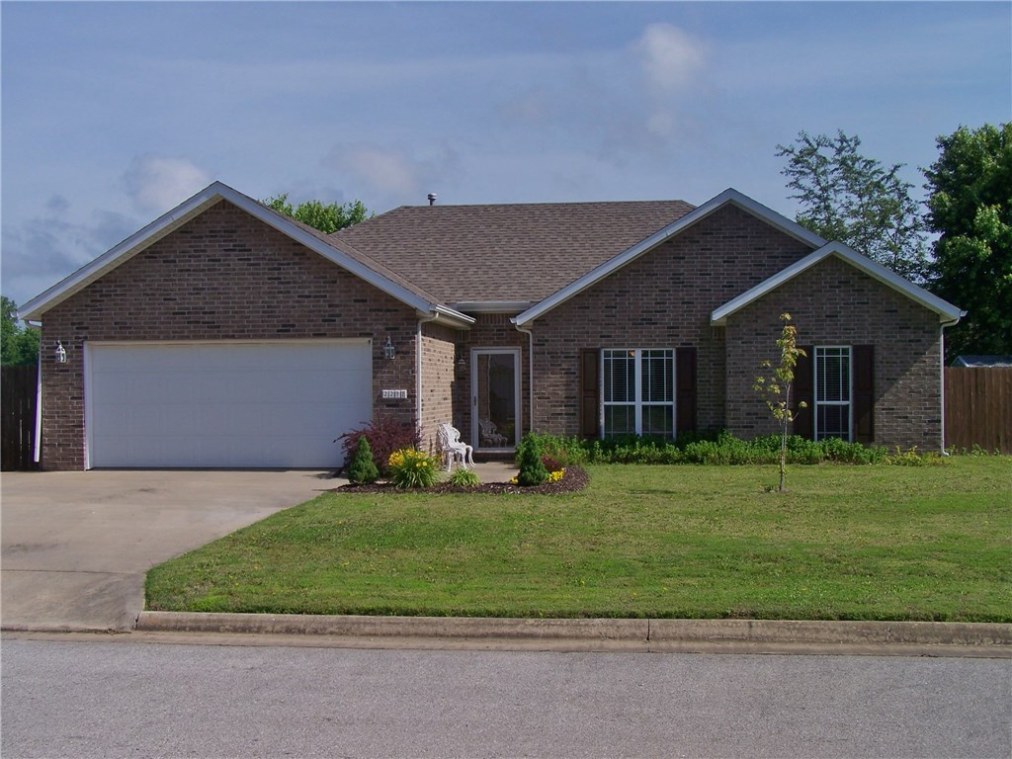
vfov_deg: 33.6
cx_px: 506
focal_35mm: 43
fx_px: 1257
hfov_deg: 43.9
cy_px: 380
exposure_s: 1/500
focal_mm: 7.1
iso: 64
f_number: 4
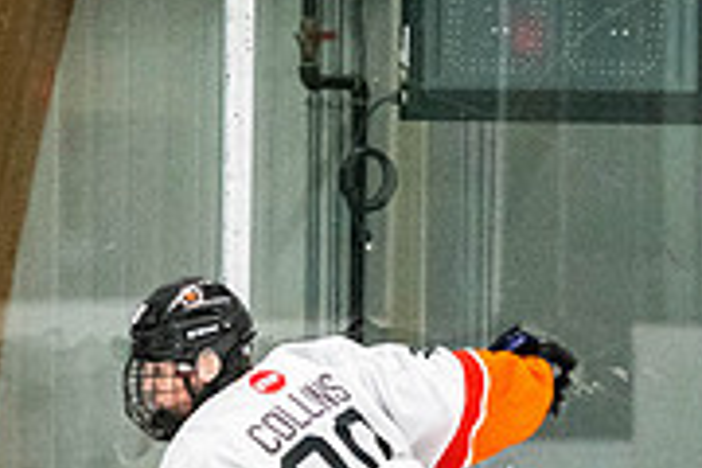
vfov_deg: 1.9
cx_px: -644
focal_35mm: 708
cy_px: 751
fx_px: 13805
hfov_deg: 2.9
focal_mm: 116
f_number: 2.8
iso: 1800
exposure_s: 1/640
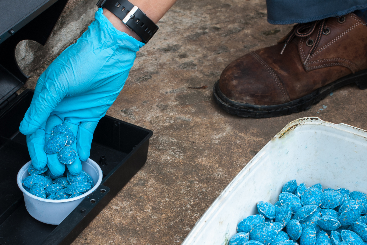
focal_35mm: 86
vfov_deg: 15.8
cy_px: 186
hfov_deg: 23.6
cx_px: 153
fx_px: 877
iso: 100
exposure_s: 1/80
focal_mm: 35
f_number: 8
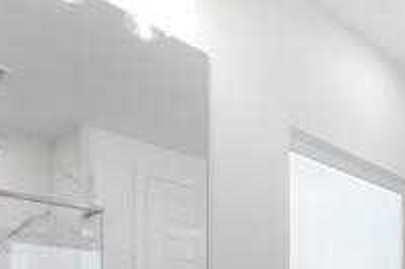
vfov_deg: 32.7
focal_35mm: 36
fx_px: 405
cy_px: 289
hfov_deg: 46.1
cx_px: 389
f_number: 9
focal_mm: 12
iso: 250
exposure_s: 2.5
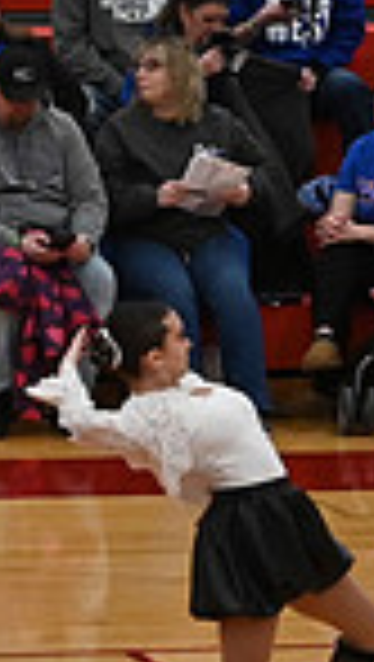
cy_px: 754
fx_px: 7630
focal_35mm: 434
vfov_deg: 5.0
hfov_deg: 2.8
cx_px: -811
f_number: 4
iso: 5000
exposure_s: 1/400
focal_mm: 70
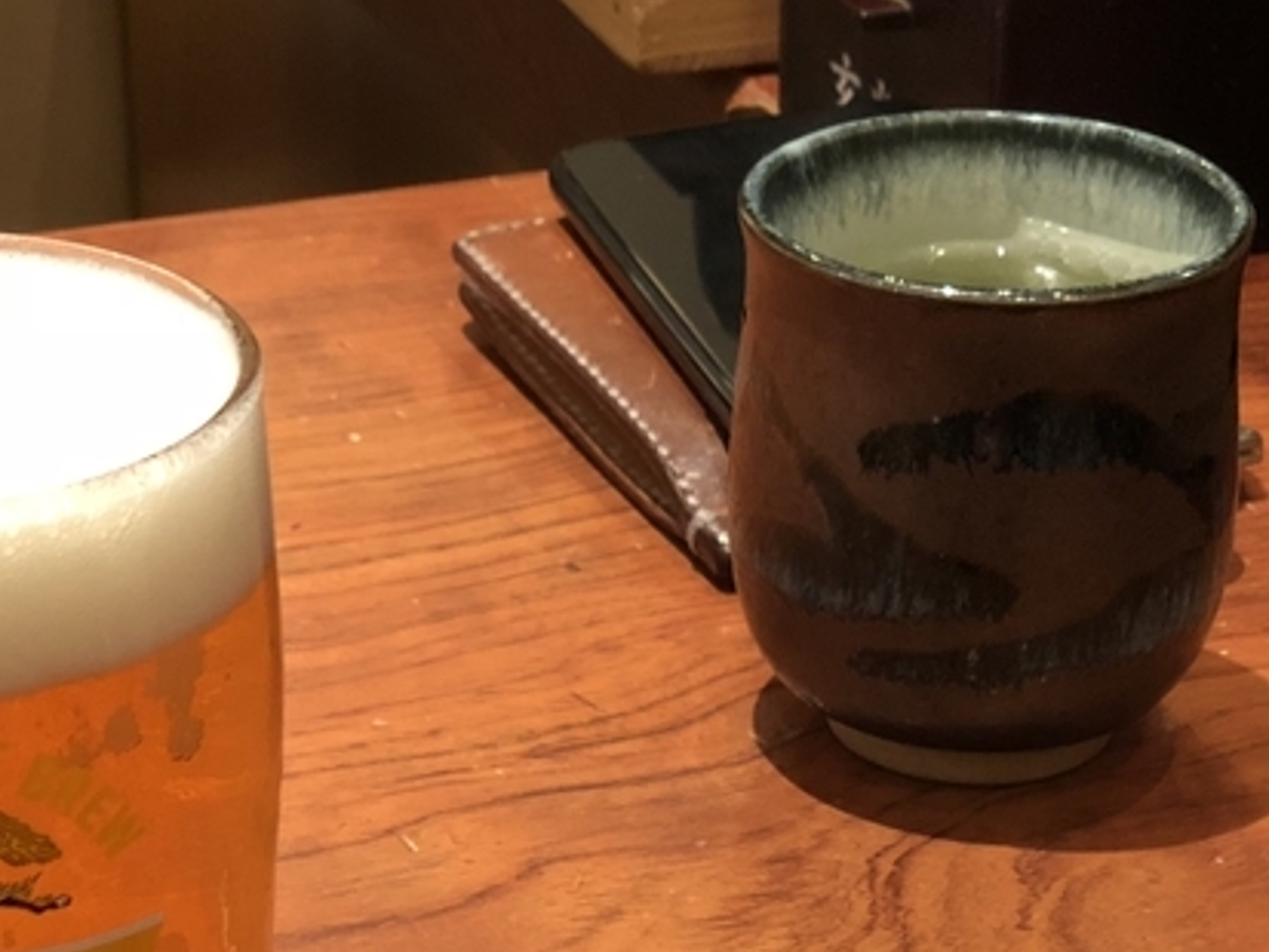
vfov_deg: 11.3
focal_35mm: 129
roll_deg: -0.4
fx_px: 4730
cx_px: 734
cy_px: 1112
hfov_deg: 15.3
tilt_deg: -30.9
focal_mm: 6
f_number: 2.4
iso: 100
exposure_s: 1/30
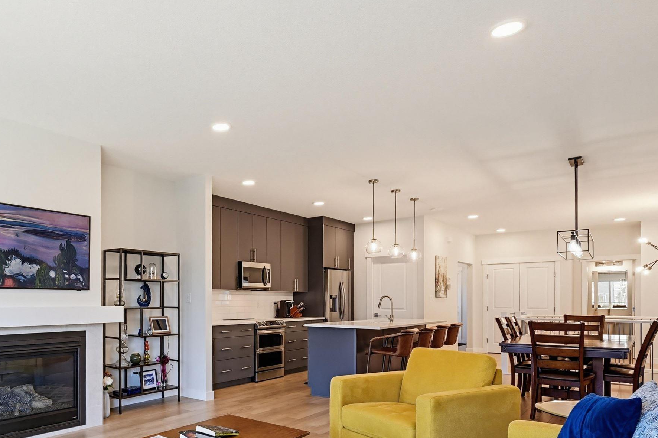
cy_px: 317
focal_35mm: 26
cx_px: 185
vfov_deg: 48.0
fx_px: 475
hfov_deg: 66.2
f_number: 8
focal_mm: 15
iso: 400
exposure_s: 1/13
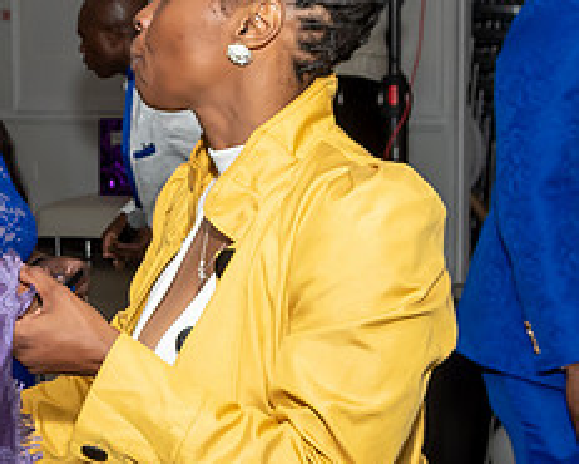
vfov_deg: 15.4
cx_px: -158
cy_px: 279
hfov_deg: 18.0
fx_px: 1714
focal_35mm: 100
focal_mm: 17
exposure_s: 1/250
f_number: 6.3
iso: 500
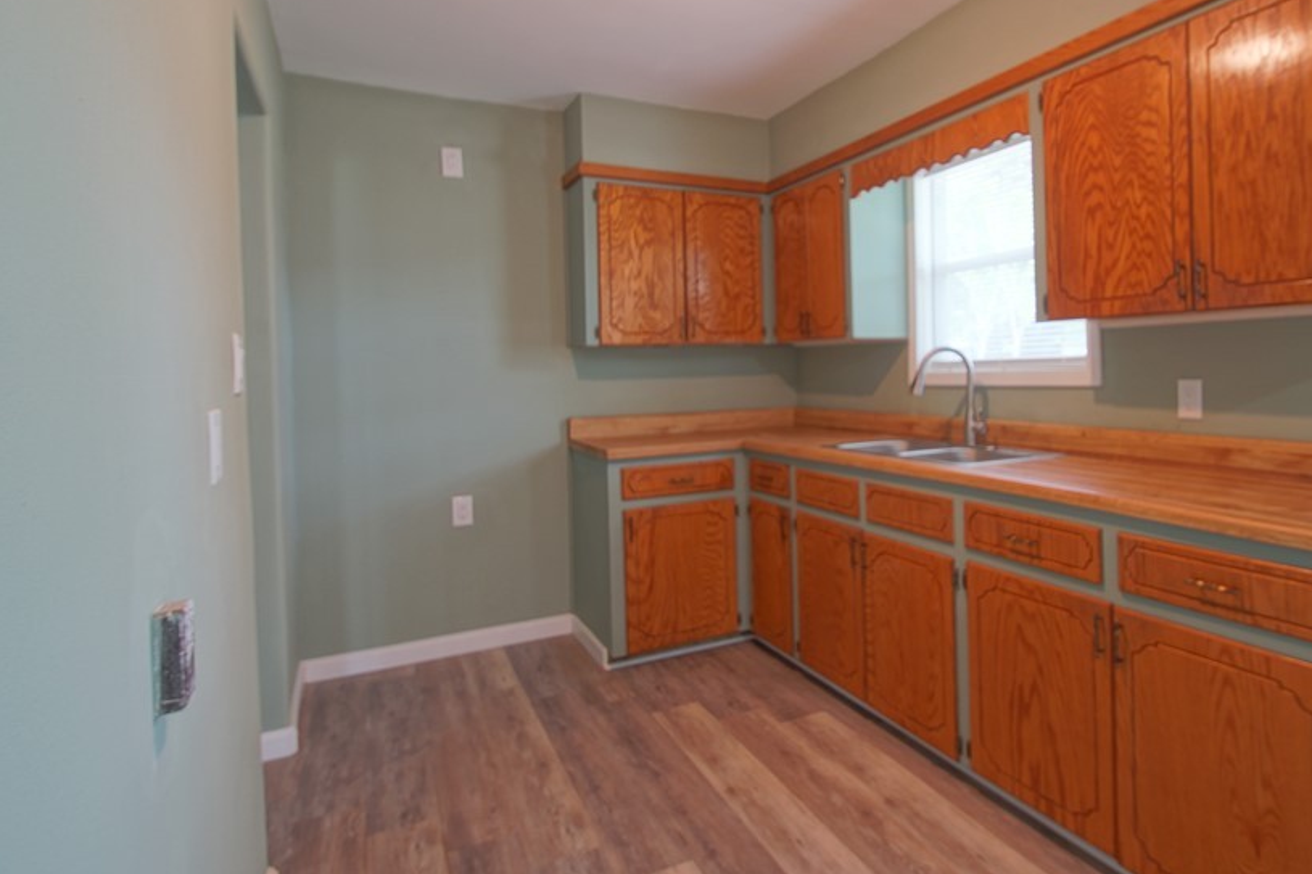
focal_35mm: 20
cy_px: 352
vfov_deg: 61.4
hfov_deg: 82.4
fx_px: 729
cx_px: 821
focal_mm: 10
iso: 100
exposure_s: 1/2.5
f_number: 4.5
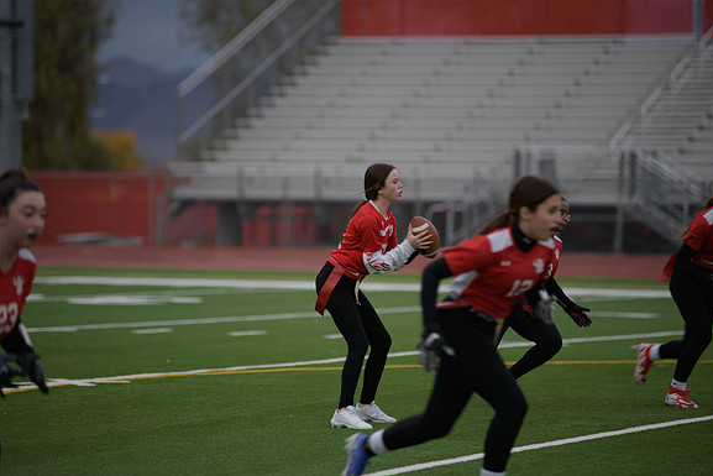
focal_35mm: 201
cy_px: 238
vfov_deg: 6.8
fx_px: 3982
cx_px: 357
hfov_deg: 10.2
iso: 80
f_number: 2.8
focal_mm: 200
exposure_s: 1/200
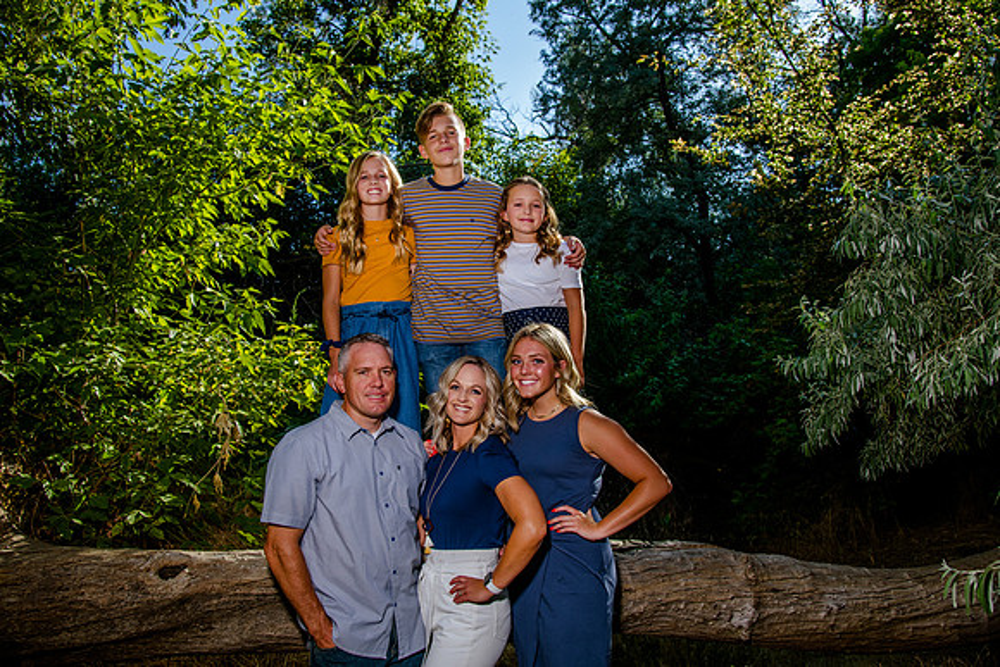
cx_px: 482
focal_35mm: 29
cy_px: 323
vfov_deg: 44.8
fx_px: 809
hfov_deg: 63.4
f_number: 5.6
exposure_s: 1/320
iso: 200
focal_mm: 28
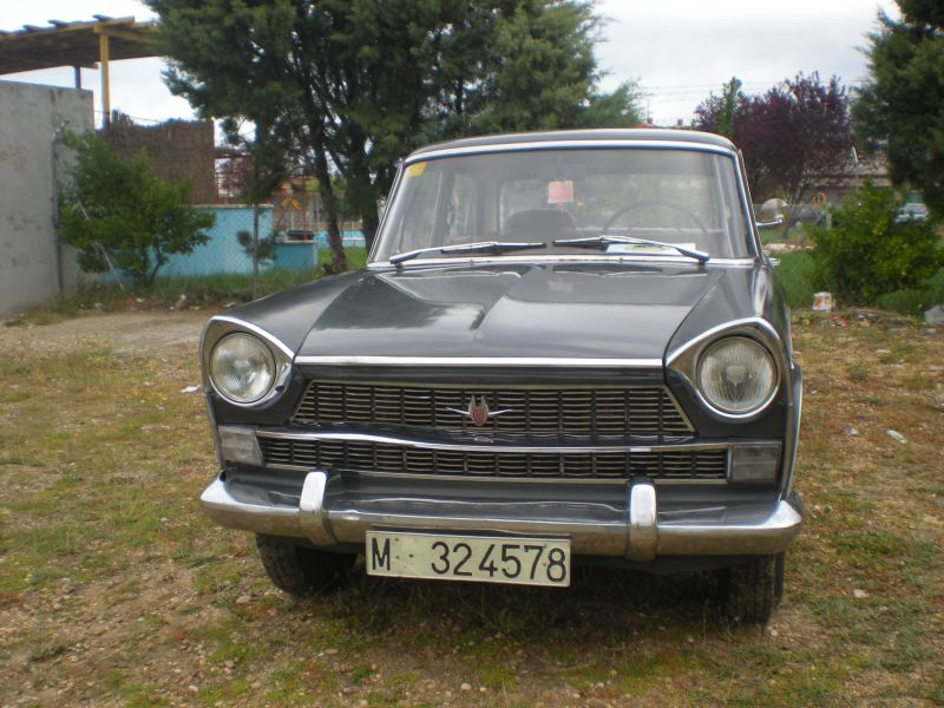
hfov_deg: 49.0
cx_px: 472
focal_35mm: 38
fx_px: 1036
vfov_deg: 37.7
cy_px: 354
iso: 64
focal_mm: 6.3
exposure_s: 1/142
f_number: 4.6
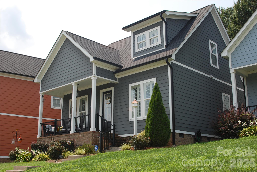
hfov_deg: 46.4
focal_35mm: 42
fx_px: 300
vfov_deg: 32.0
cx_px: 128
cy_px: 86
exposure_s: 1/250
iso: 200
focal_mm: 28
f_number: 8
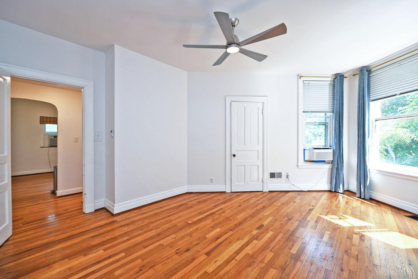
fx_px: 174
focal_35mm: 15
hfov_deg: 100.4
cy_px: 140
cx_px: 209
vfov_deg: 77.3
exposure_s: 1/80
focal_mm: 15
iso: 200
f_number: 4.5
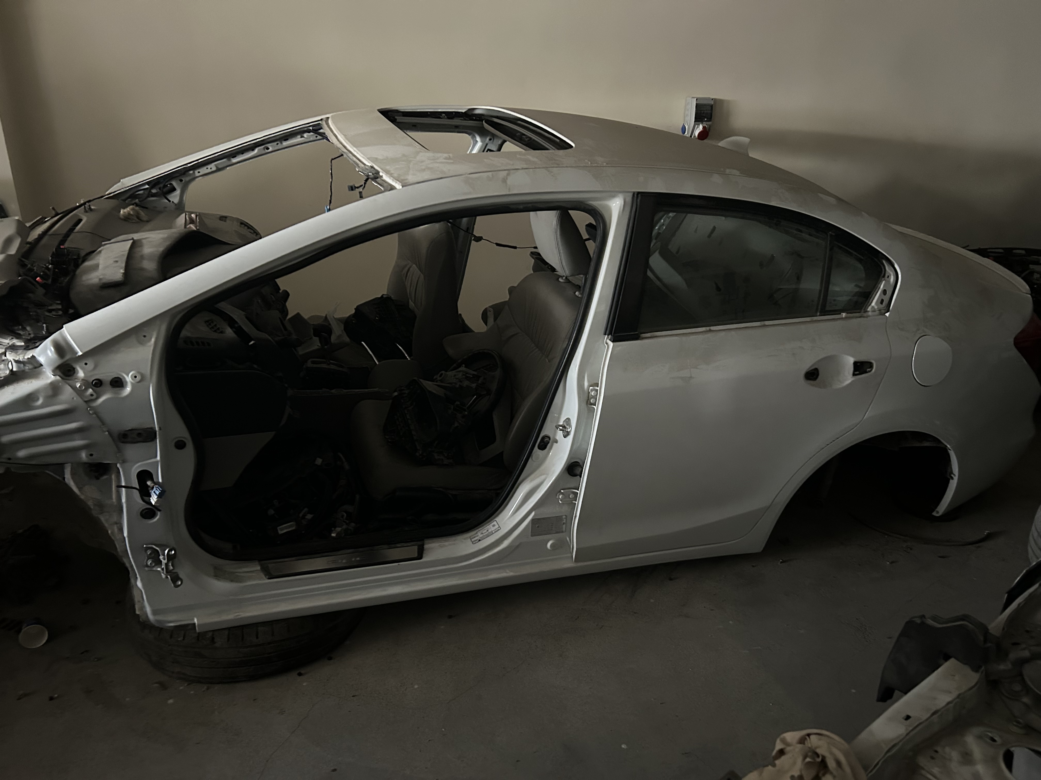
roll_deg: -0.3
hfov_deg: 67.3
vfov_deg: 53.1
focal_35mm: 26
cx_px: 520
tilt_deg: -22.4
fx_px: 782
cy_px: 390
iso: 1000
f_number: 1.5
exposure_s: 1/29
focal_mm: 5.7
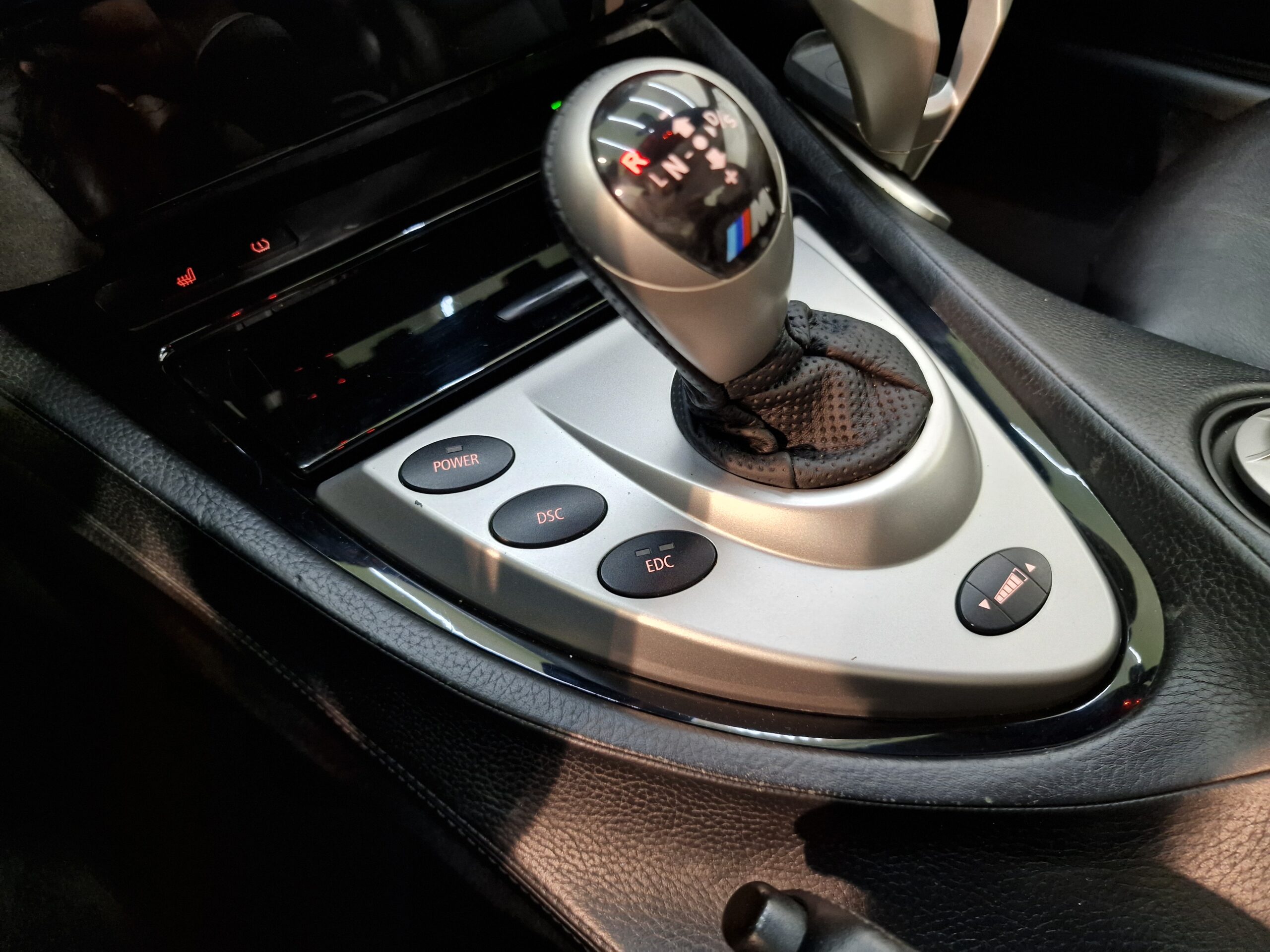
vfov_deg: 58.9
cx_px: 635
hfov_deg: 73.9
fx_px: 844
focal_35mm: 23
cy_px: 476
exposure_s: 1/33
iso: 320
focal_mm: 6.4
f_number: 1.8
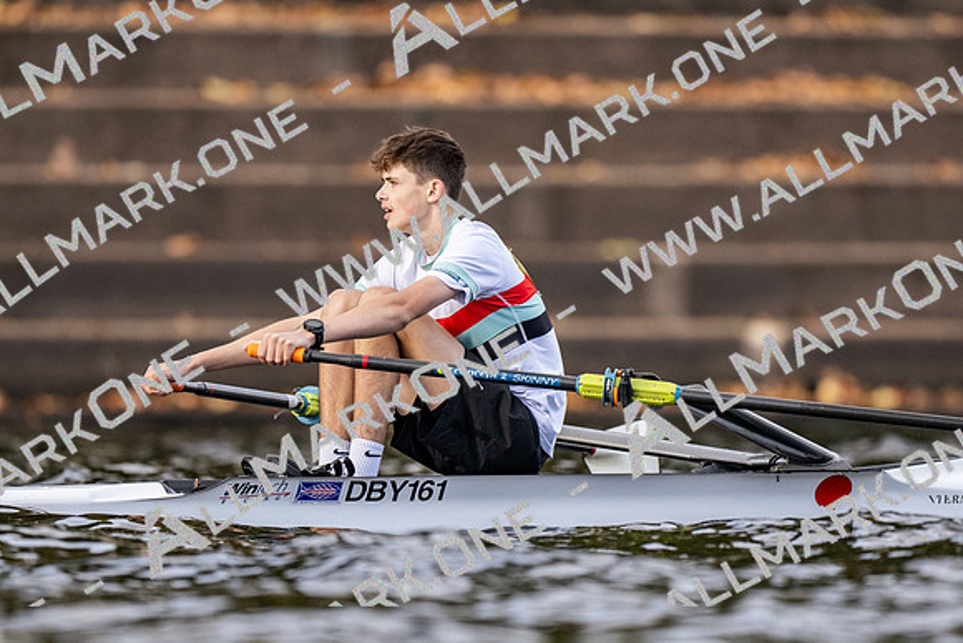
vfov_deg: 1.5
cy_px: 322
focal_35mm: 900
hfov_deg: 2.3
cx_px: 482
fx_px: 24092
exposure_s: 1/2500
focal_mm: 600
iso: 720
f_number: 4
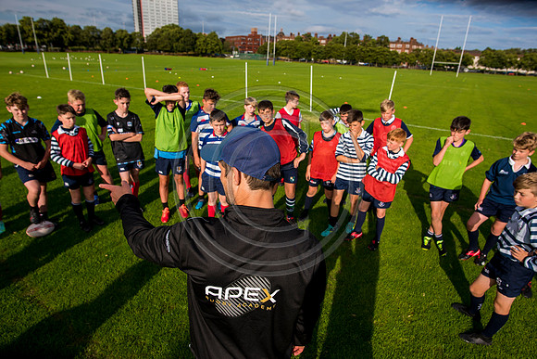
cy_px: 180
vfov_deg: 62.0
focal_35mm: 20
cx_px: 268
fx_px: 298
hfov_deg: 84.0
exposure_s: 1/1250
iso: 250
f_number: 4.5
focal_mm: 20
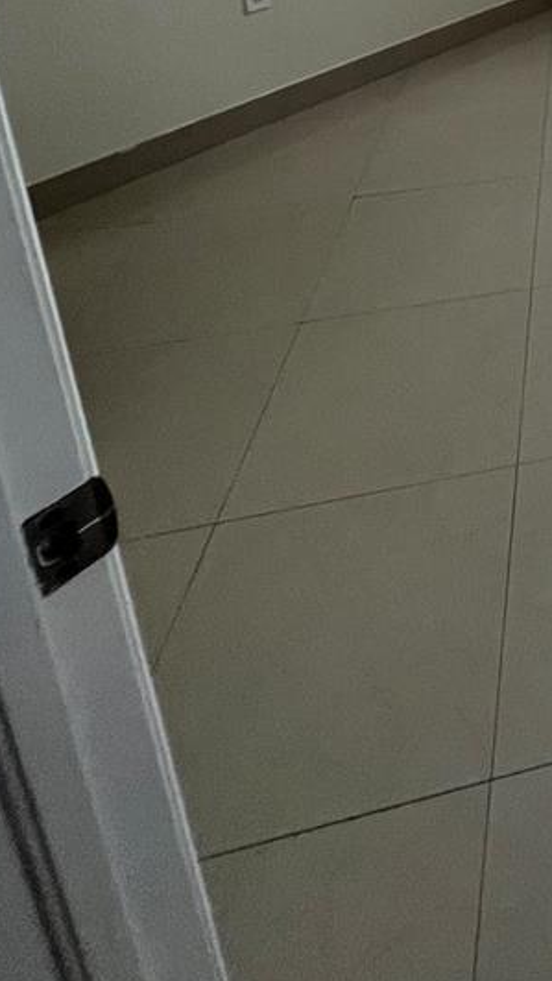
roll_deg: +0.1
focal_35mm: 32
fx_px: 832
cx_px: 809
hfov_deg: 27.0
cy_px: -78
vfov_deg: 46.5
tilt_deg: -14.1
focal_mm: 1.57
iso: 125
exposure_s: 1/99
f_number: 1.8
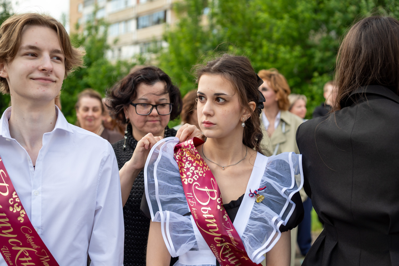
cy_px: 133
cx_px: 200
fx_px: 498
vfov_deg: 29.8
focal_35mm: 45
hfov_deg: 43.6
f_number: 3.5
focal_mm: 45
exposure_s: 1/800
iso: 160
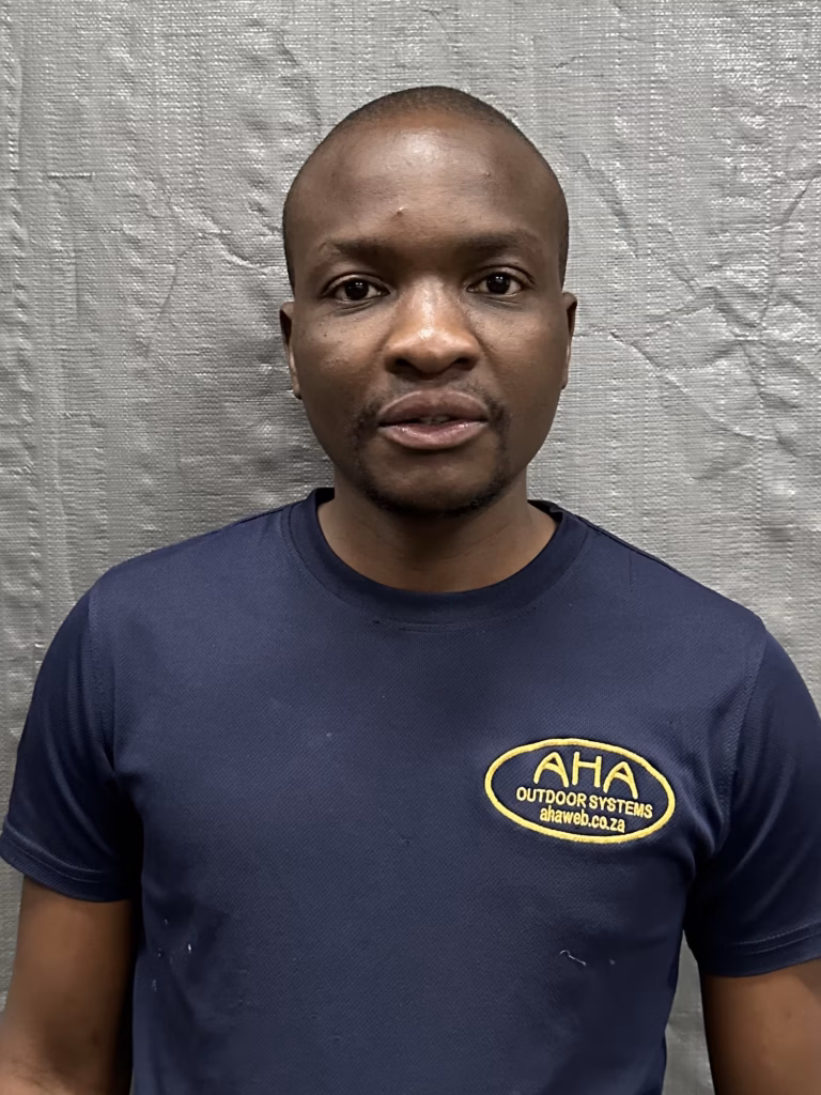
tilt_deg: -7.8
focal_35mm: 24
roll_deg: -2.1
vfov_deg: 71.6
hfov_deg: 56.8
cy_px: 548
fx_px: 759
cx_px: 410
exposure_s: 1/52
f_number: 1.78
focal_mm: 6.86
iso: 1000
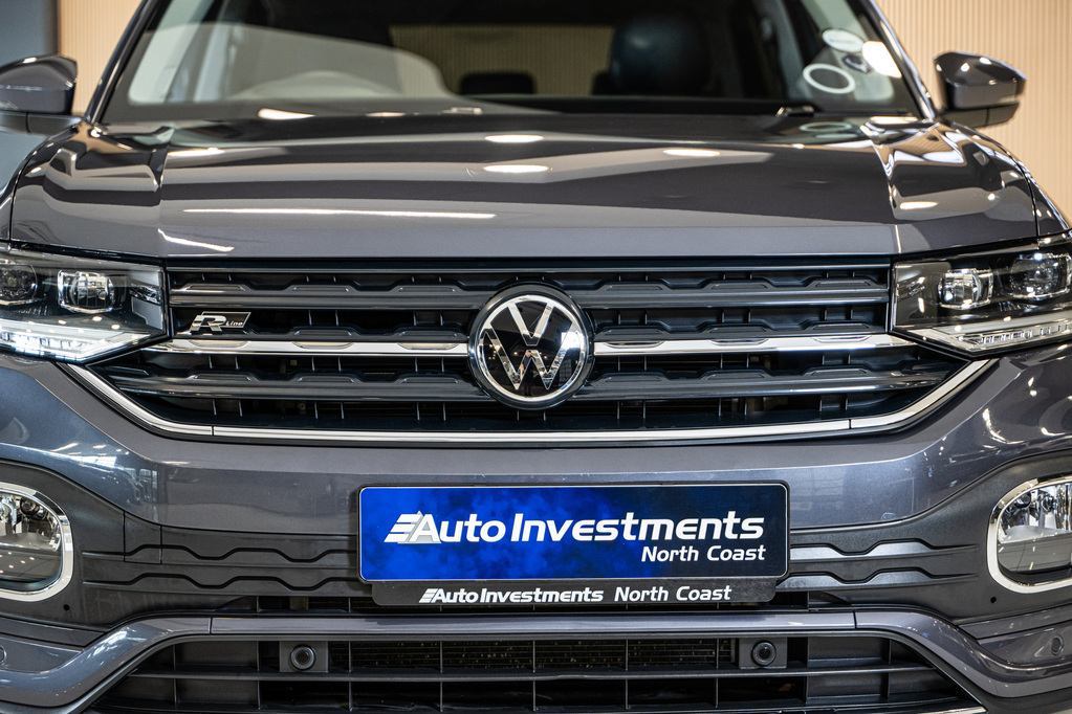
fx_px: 2233
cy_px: 357
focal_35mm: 75
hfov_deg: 27.0
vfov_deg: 18.2
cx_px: 536
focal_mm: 75
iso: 640
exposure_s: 1/160
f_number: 2.8
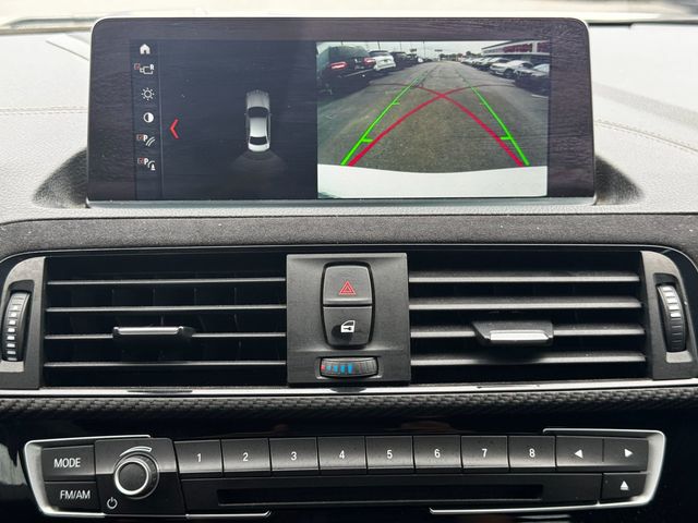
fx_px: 968
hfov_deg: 39.7
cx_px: 349
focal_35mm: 48
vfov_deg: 30.3
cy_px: 262
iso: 64
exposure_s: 1/250
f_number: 1.78
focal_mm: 6.76
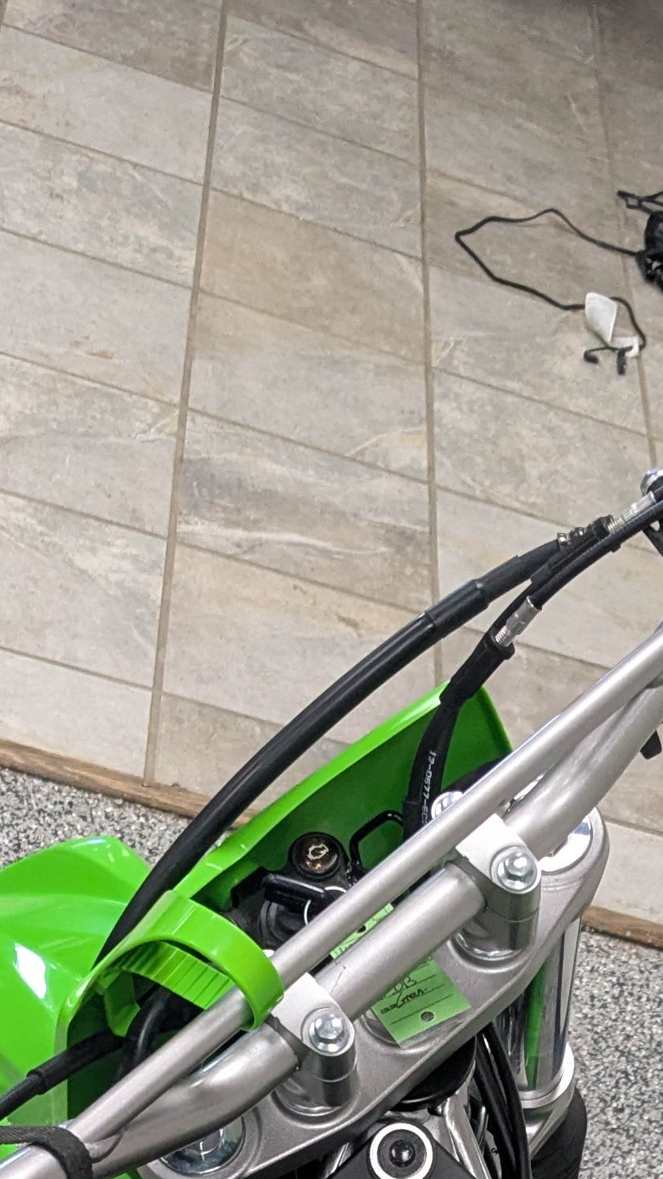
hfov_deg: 15.0
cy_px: 1534
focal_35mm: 80
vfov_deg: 23.4
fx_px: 2501
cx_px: 537
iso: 250
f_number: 1.73
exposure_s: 1/120
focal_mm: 4.38
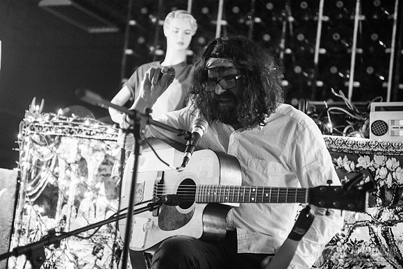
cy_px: 134
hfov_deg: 28.8
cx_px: 202
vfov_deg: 19.5
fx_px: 784
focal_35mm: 70
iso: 2500
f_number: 2.8
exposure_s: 1/80
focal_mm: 70
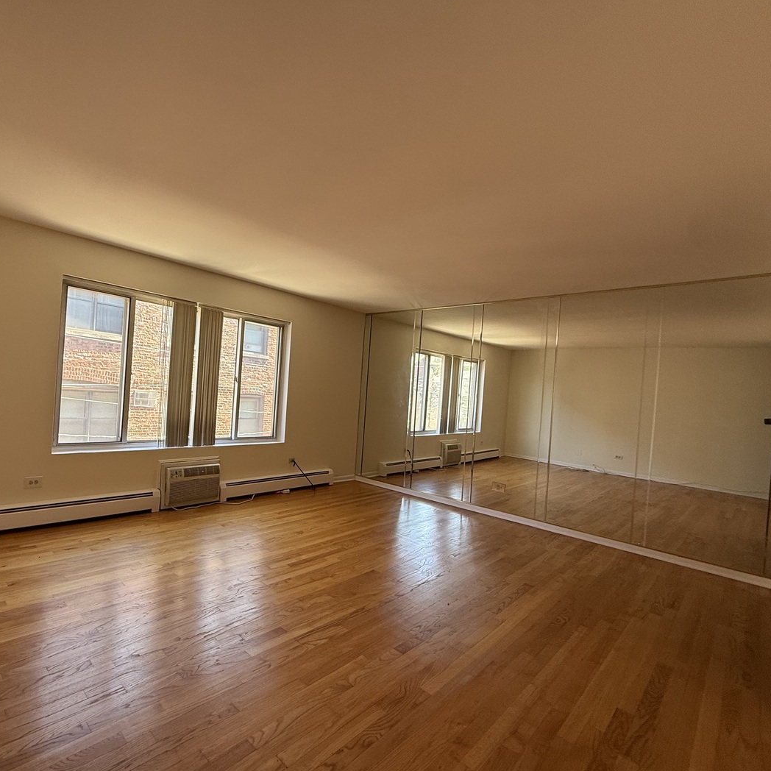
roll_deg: -3.9
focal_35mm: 17
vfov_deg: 84.0
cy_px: 393
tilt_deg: -0.5
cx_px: 260
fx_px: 428
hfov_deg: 81.3
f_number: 2.2
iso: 100
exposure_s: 1/99
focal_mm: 2.22
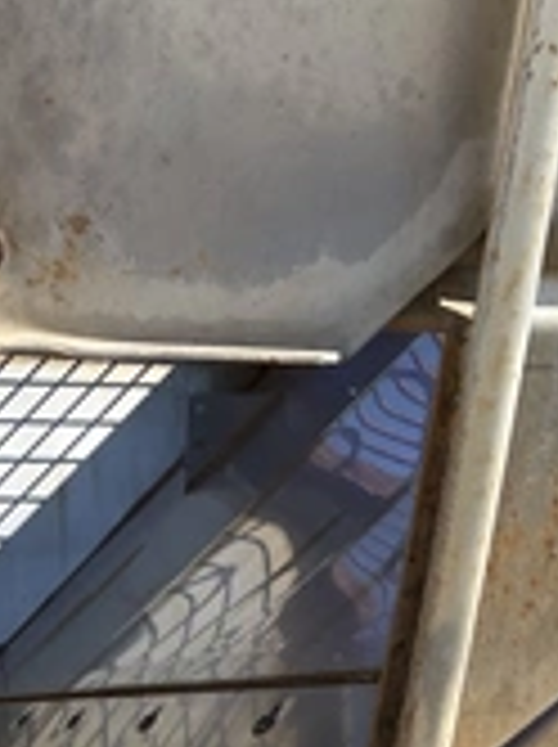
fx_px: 1508
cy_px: 670
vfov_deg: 26.9
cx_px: -153
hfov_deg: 19.4
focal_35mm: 70
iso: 25
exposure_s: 1/1055
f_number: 1.8
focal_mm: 3
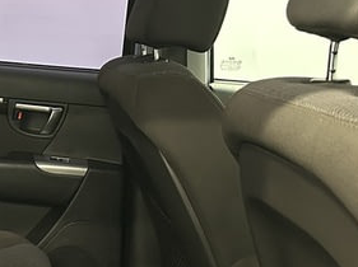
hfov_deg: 22.7
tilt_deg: -17.3
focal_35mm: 77
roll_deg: +0.4
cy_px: 260
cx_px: -102
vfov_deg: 18.6
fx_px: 795
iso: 800
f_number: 1.78
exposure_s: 1/33
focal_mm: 6.86
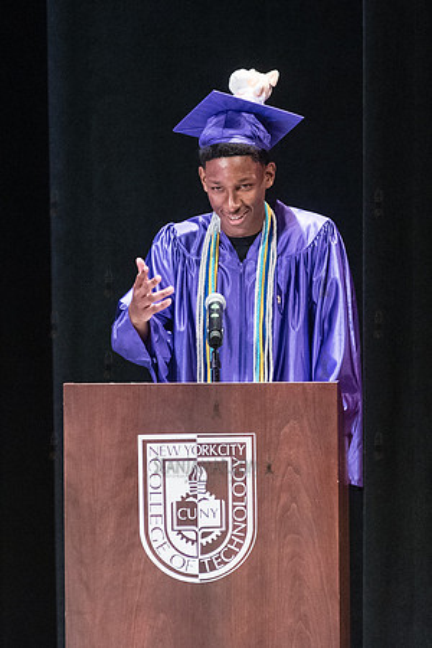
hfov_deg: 3.6
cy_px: 243
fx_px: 6824
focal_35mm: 379
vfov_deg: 5.4
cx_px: 260
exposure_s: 1/200
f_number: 4
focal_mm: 200
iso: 4000
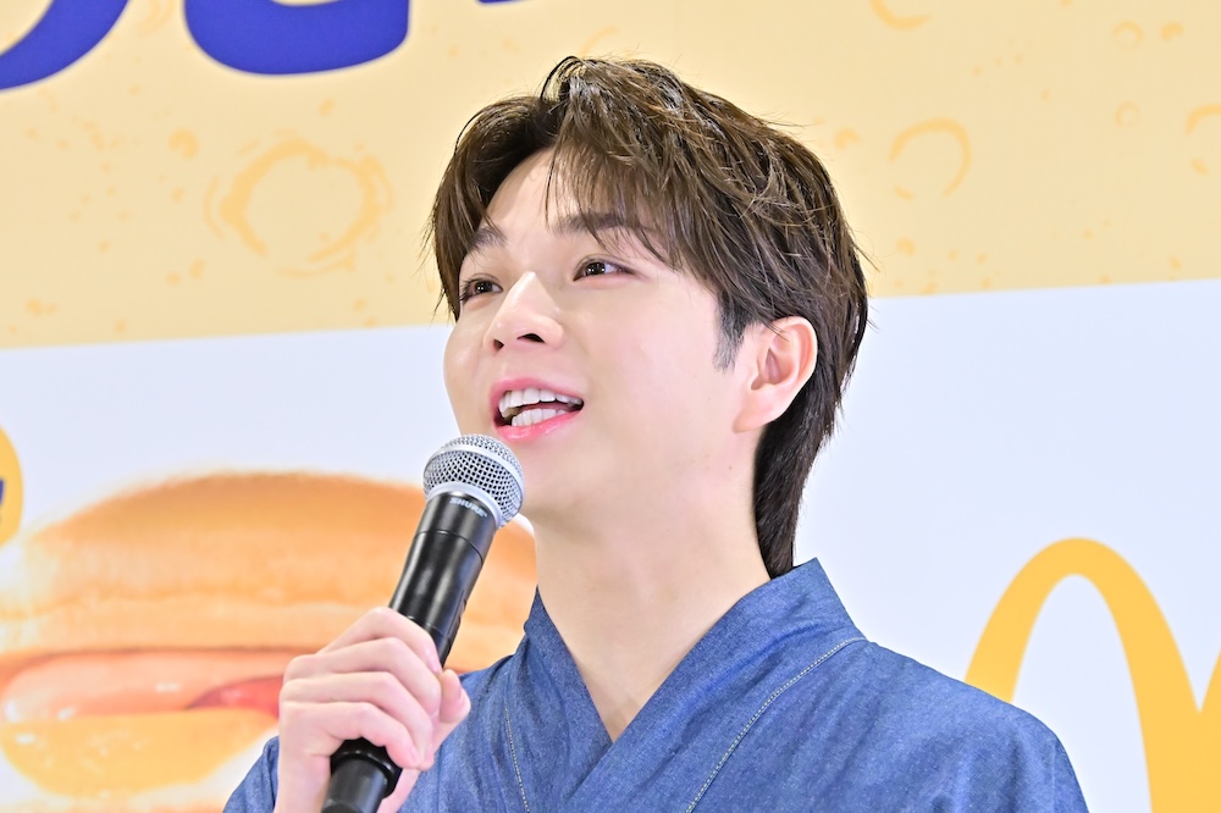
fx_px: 9391
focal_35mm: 277
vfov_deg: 5.0
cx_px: 610
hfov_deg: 7.4
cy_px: 406
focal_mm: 185
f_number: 6.3
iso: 4000
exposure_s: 1/160
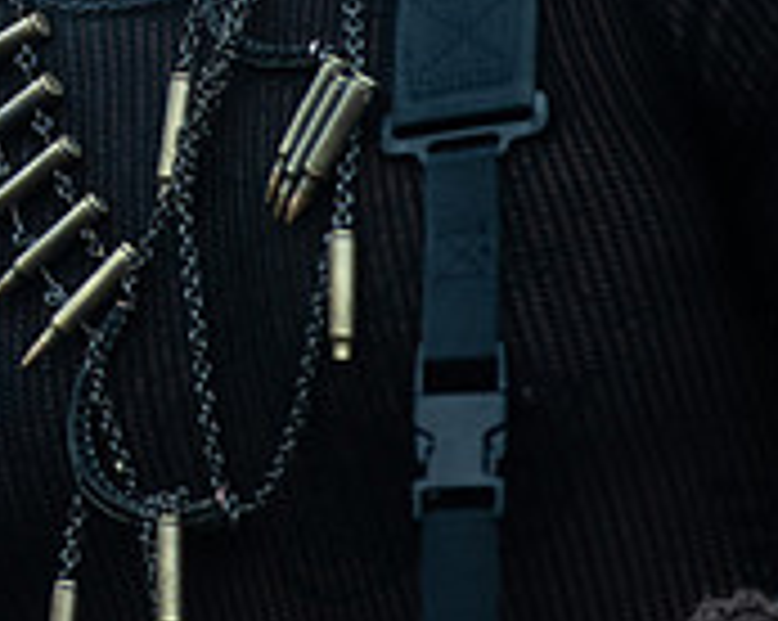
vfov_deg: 2.5
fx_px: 14467
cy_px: -119
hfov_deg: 3.1
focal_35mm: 629
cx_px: -90
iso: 320
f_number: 4.5
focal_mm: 200
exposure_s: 1/160
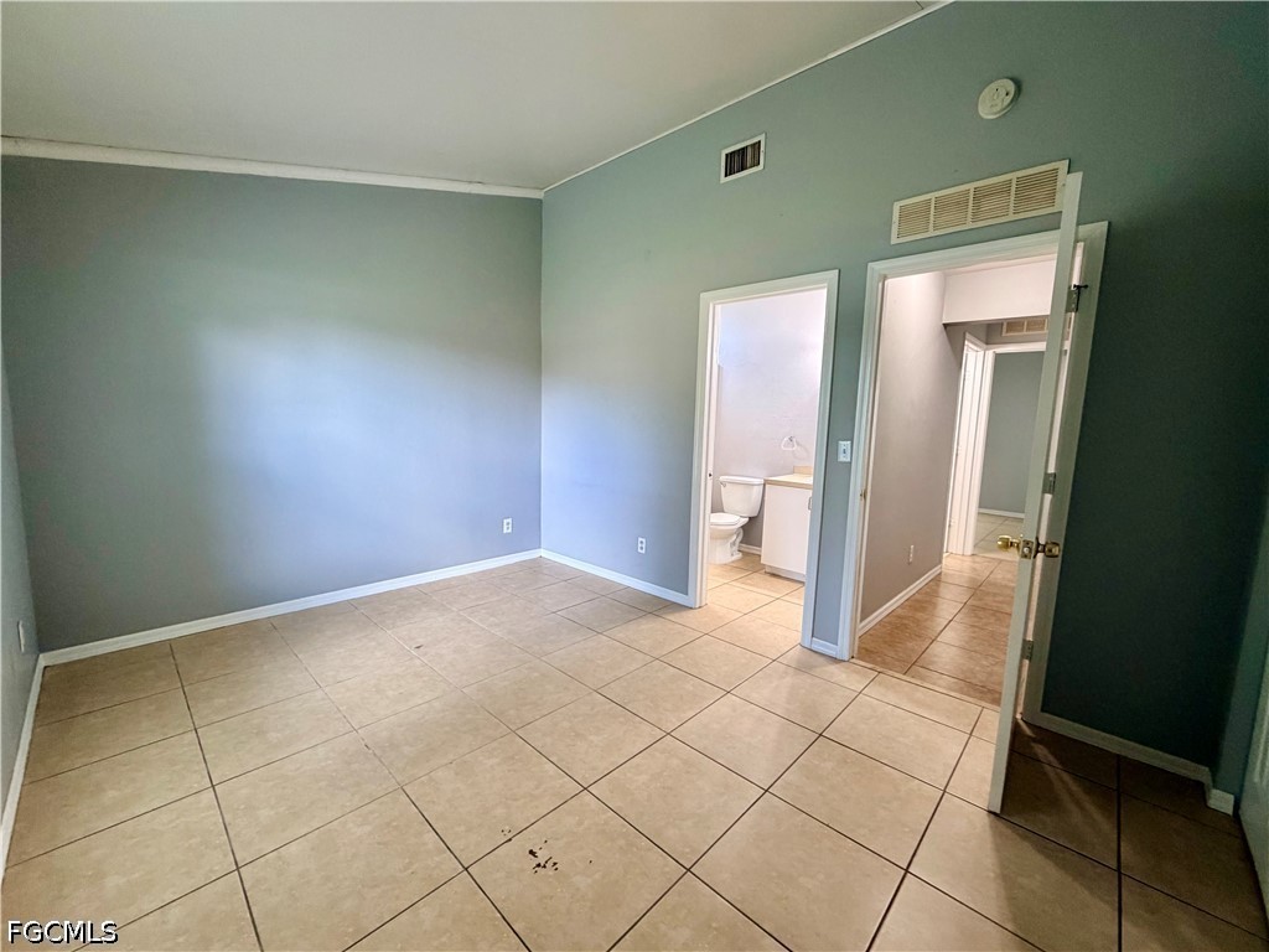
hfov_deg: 102.1
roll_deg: -1.0
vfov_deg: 85.7
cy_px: 476
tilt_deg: -7.0
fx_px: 513
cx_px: 634
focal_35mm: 14
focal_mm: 2.22
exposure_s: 1/60
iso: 200
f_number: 2.2
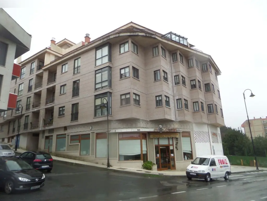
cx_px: 134
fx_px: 185
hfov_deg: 71.6
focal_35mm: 24
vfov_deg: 56.8
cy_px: 100
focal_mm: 4
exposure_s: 1/180
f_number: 3.2
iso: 100
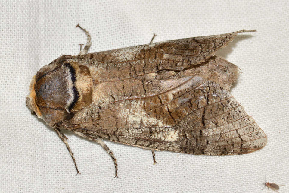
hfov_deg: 13.7
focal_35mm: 150
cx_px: 144
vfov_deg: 9.1
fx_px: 1204
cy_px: 96
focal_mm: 100
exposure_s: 1/200
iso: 100
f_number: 20
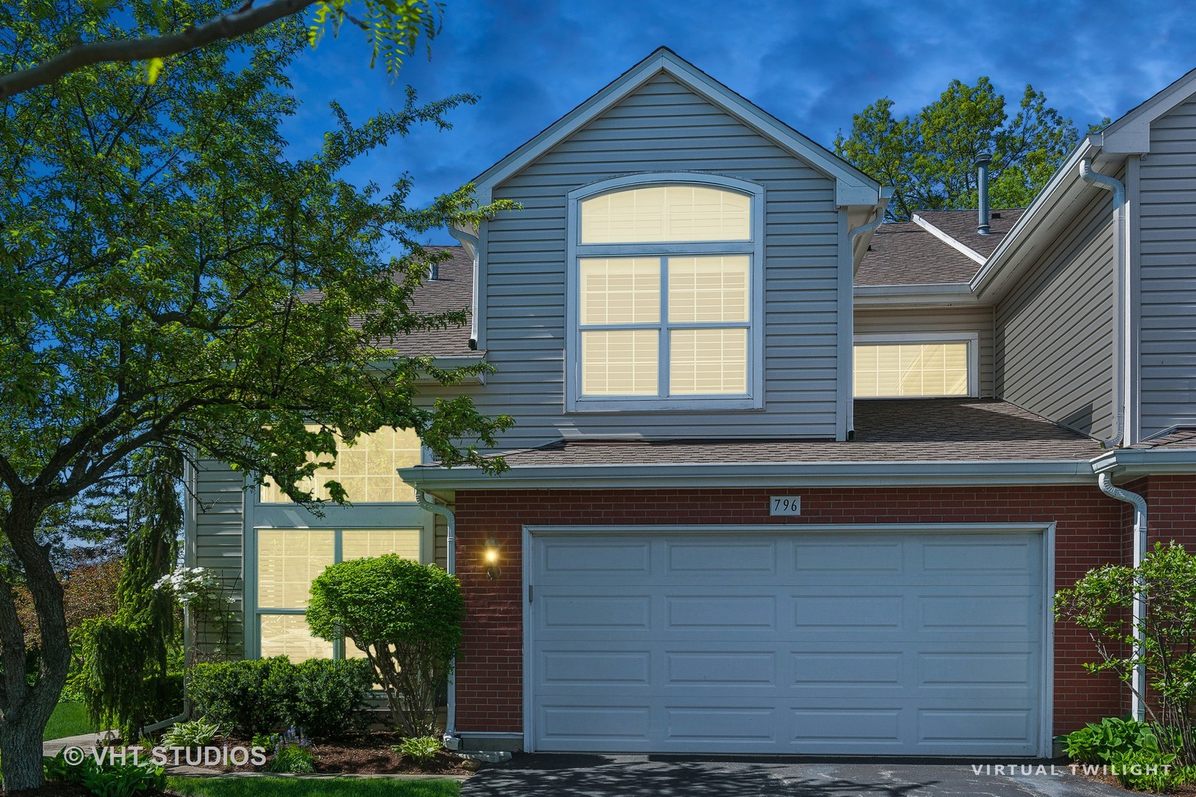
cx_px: 598
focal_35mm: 32
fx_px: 1063
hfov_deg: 58.7
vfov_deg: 41.1
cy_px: 398
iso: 200
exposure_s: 1/500
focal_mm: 32
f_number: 8
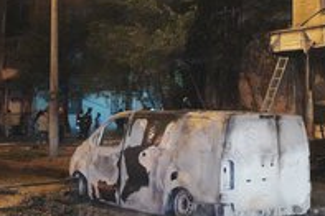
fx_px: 640
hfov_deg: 27.4
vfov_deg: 19.0
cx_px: 297
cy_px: 41
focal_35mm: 71
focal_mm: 35
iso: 25600
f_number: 4
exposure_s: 1/500
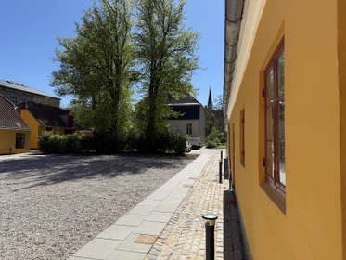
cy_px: 130
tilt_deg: +2.6
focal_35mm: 24
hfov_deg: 71.6
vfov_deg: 56.8
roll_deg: -0.8
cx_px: 173
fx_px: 240
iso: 80
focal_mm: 6.76
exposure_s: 1/4975
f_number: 1.78
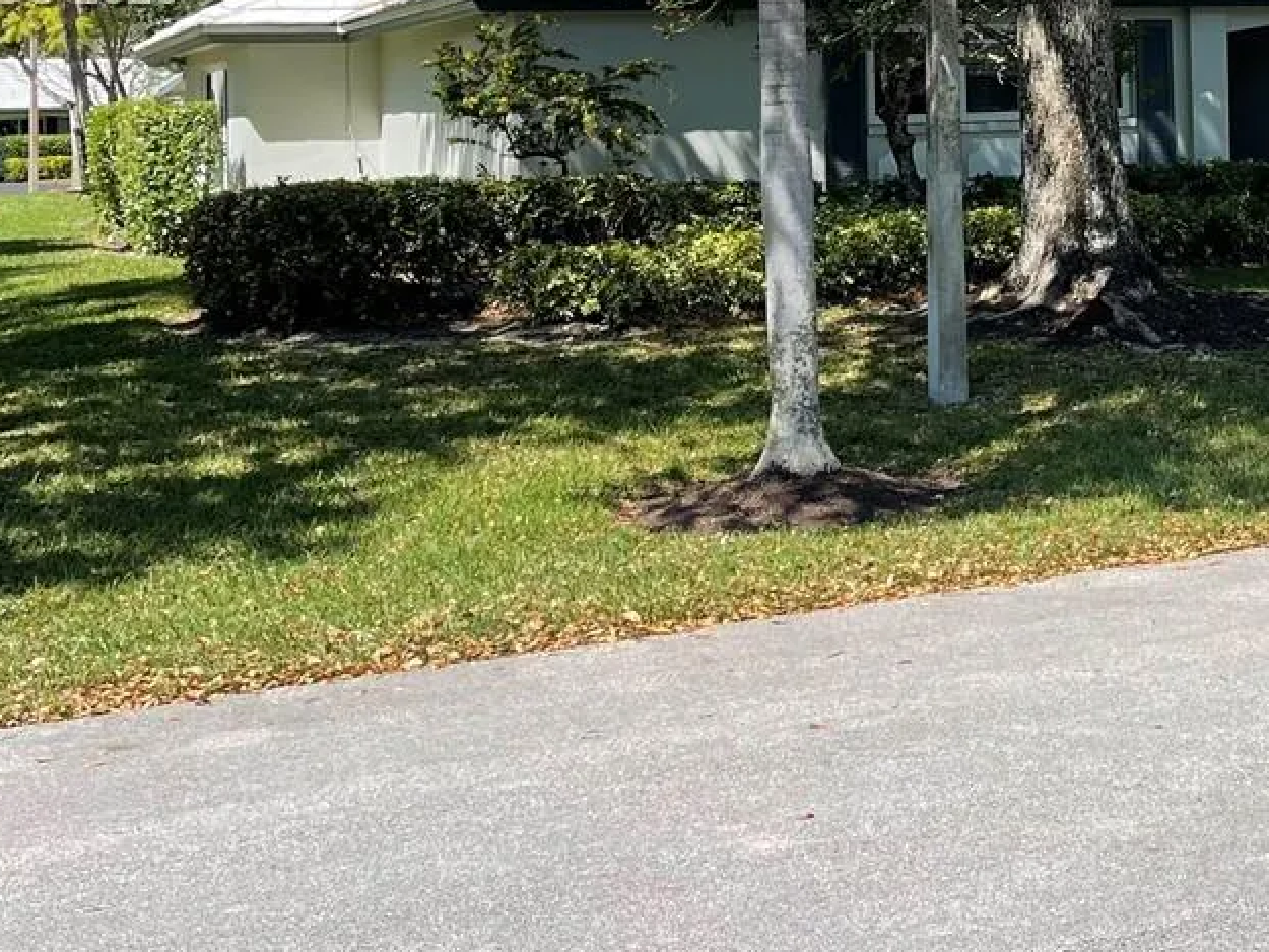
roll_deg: +2.3
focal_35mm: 64
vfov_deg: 22.1
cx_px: 1172
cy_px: -8
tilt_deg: +1.5
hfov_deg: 28.9
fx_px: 2347
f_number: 1.6
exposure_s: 1/2012
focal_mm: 5.1
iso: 32
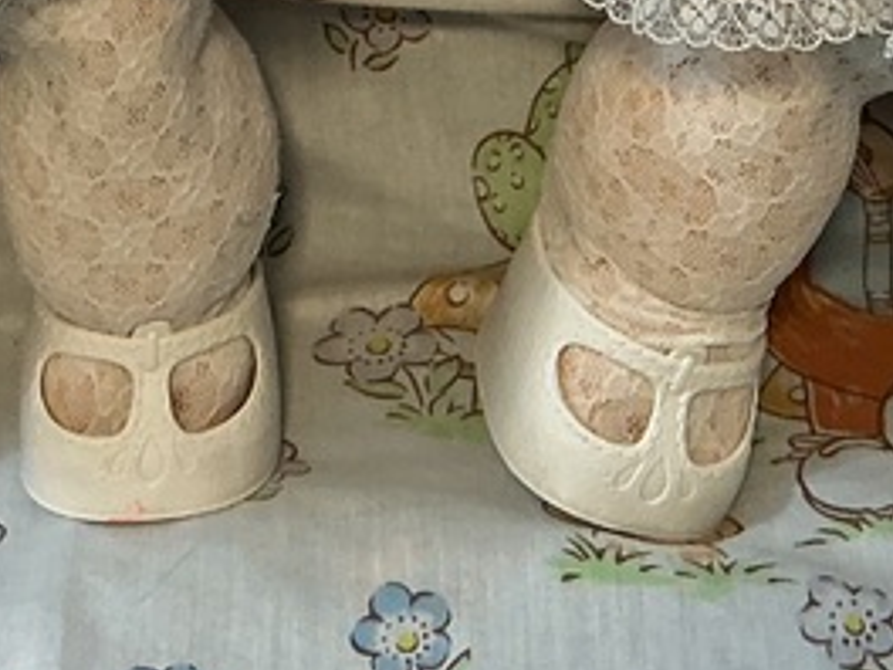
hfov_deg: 17.9
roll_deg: -1.6
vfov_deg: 12.4
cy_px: -508
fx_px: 2838
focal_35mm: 110
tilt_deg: -38.1
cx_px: 480
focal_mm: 3
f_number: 1.8
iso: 64
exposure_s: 1/60
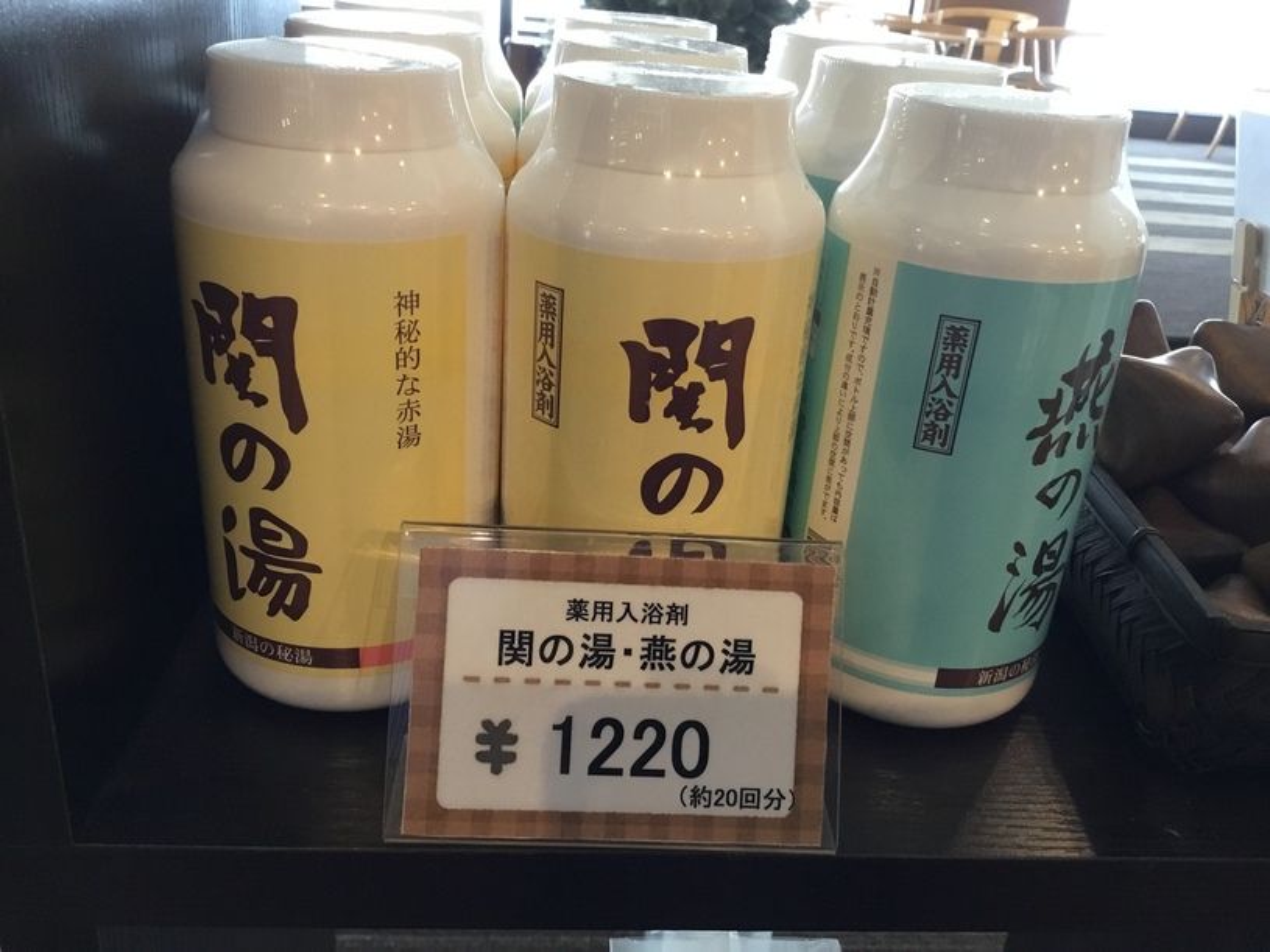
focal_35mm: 31
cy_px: 476
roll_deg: -4.8
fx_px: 1137
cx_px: 635
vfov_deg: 45.4
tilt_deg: -26.3
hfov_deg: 58.4
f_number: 2.4
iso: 125
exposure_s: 1/30
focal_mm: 3.3
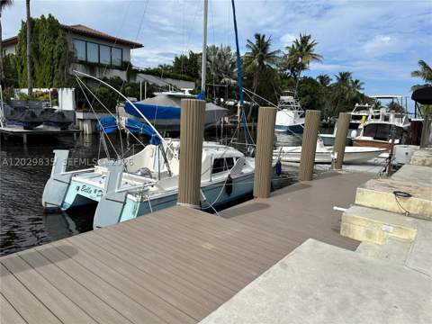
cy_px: 162
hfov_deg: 71.6
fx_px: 300
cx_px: 216
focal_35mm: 24
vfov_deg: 56.8
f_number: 1.78
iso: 80
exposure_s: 1/5848
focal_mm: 6.86
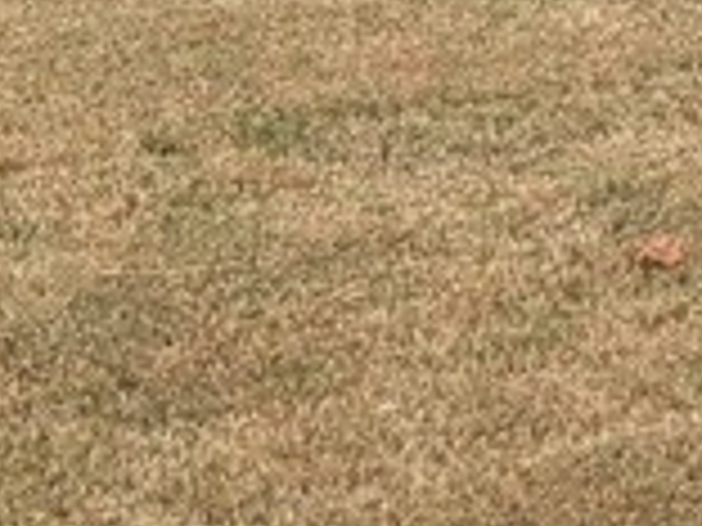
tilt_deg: -2.4
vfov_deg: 7.8
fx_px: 3468
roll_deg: +0.3
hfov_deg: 11.1
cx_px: 1098
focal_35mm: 171
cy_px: -931
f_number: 1.6
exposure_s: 1/1721
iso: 50
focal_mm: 5.96
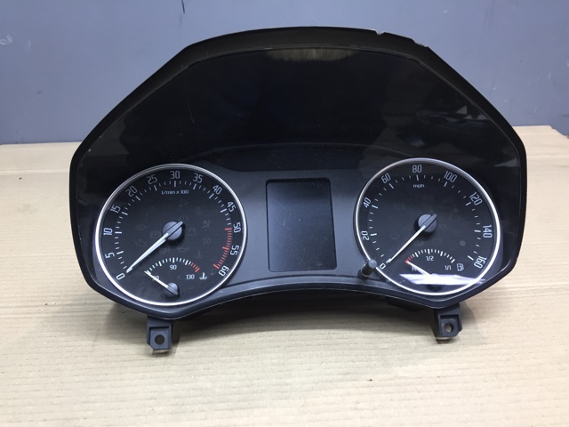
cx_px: 284
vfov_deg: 48.2
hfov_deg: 61.7
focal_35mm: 29
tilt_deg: -23.7
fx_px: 477
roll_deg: -1.1
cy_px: 214
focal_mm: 4.15
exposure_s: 1/33
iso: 100
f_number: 2.2
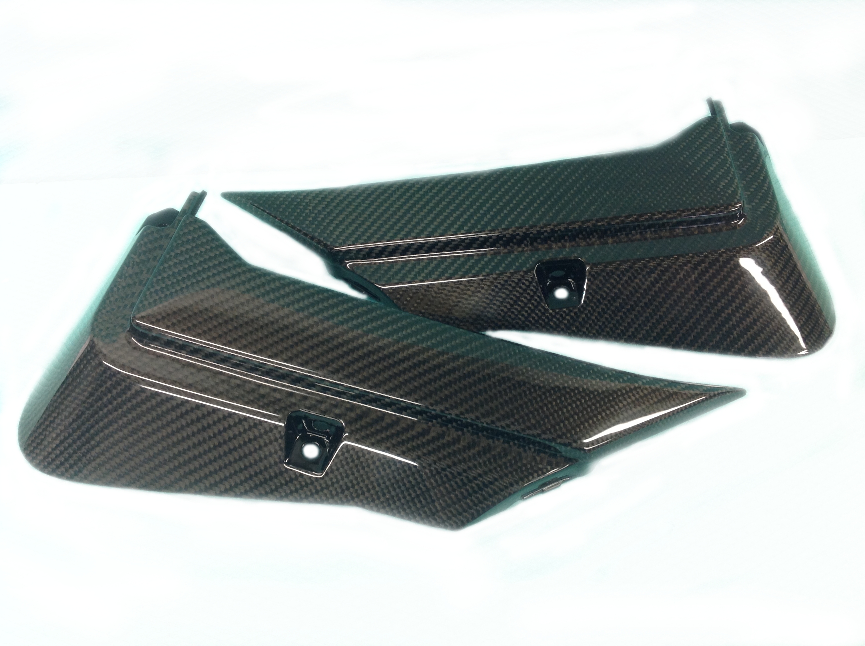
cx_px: 432
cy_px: 323
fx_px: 873
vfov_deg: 40.6
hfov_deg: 52.7
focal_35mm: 35
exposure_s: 1/20
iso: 50
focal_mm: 4.28
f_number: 2.4
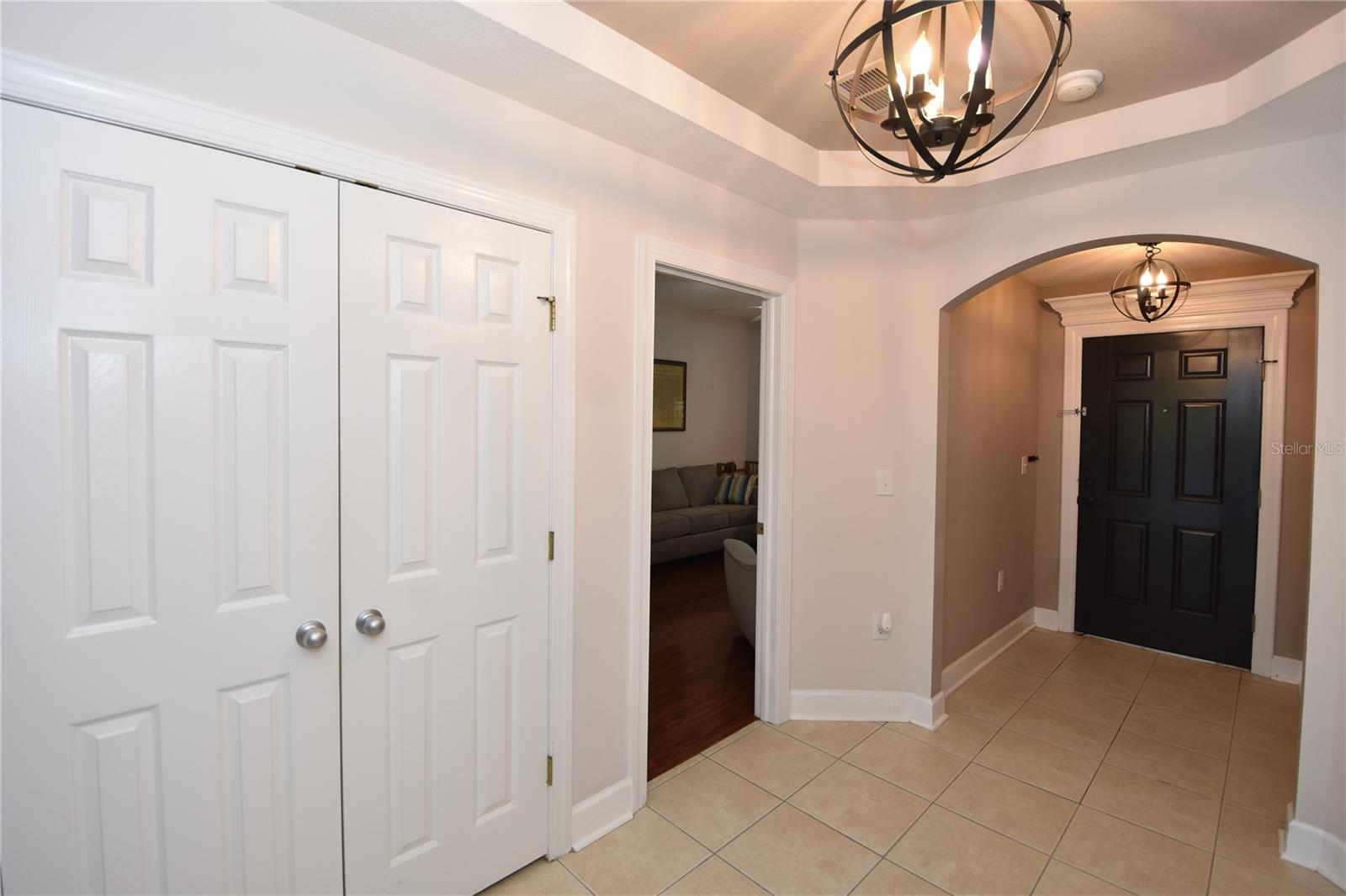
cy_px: 448
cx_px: 673
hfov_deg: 100.4
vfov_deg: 77.3
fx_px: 561
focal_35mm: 15
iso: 360
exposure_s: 1/60
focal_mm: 10
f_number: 4
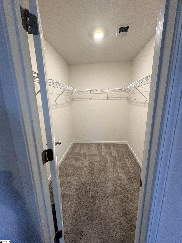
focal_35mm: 14
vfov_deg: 102.1
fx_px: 98
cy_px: 122
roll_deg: -0.7
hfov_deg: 85.7
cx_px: 91
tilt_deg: -10.4
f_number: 2.2
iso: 200
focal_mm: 2.22
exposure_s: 1/60
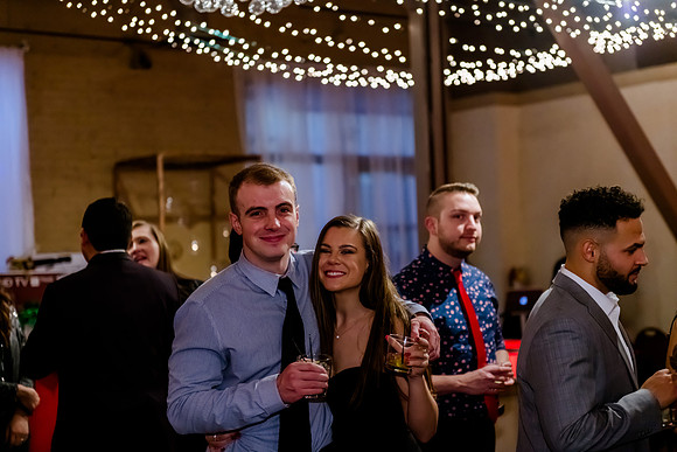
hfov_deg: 28.8
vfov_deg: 19.5
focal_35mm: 70
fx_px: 1317
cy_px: 226
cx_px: 338
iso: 4000
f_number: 2.8
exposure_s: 1/200
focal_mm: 70
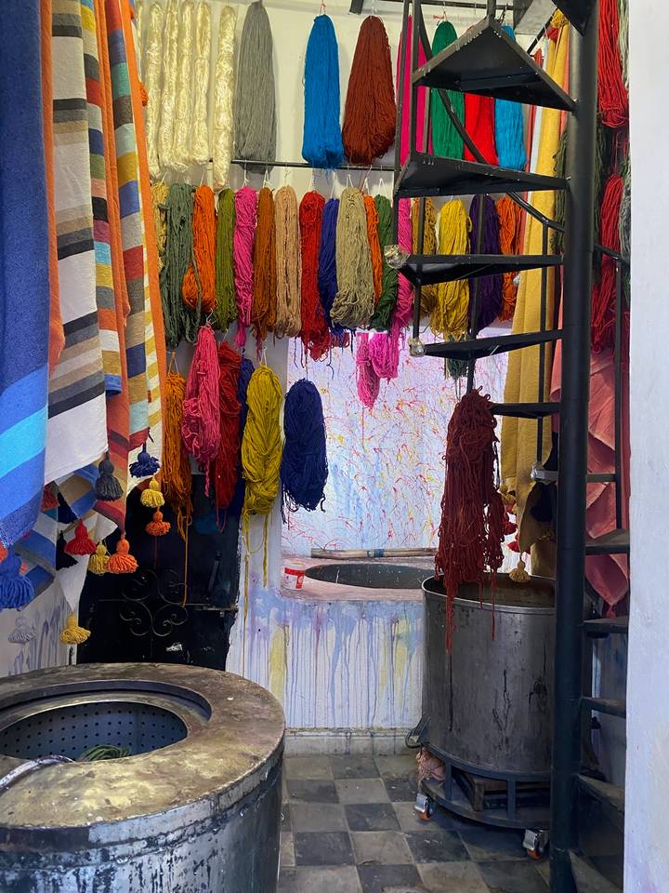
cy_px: 446
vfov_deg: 67.3
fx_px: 670
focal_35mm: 26
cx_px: 334
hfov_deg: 53.1
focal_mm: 4.25
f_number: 1.8
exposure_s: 1/60
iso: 250
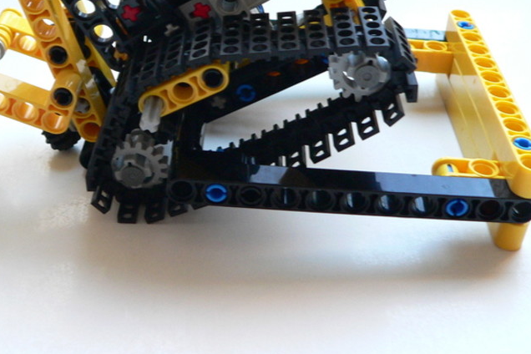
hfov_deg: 37.3
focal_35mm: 53
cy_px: 98
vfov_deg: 25.3
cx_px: 206
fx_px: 782
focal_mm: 6
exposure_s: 1/10
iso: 200
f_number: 2.8
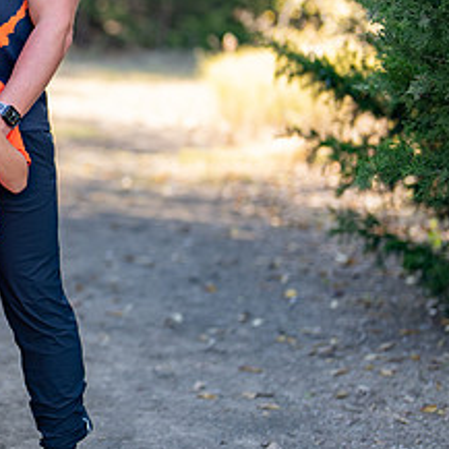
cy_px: 150
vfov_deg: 13.1
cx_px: -52
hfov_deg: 12.9
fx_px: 1952
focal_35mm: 133
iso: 100
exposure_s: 1/640
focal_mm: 50
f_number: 1.2
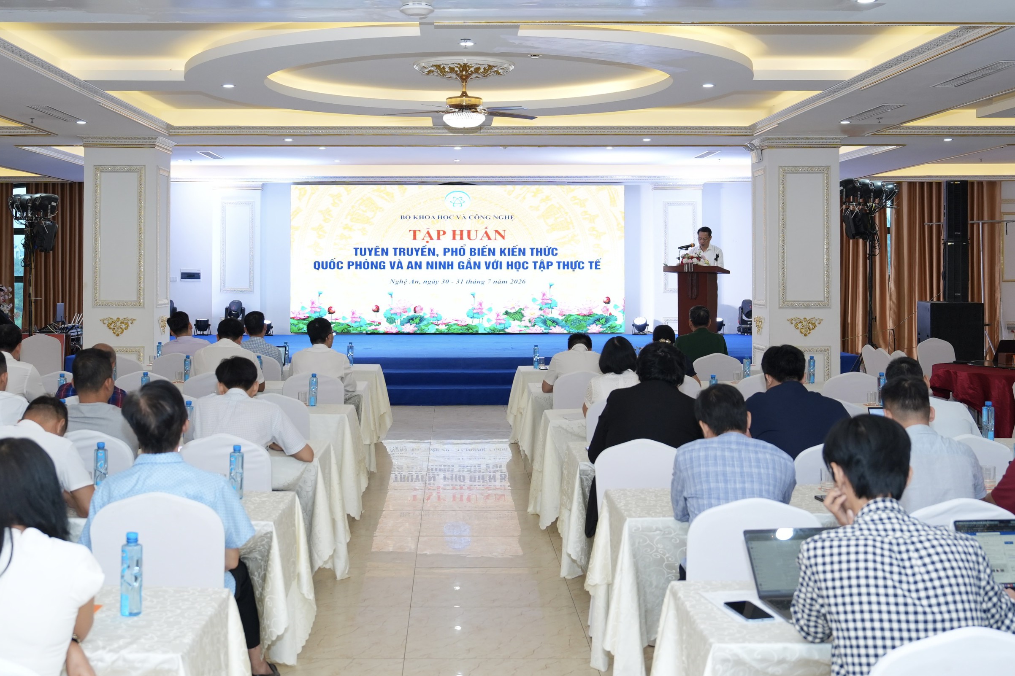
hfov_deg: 57.2
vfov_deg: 40.0
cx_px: 476
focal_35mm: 33
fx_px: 930
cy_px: 339
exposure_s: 1/160
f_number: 3.5
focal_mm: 31
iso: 800
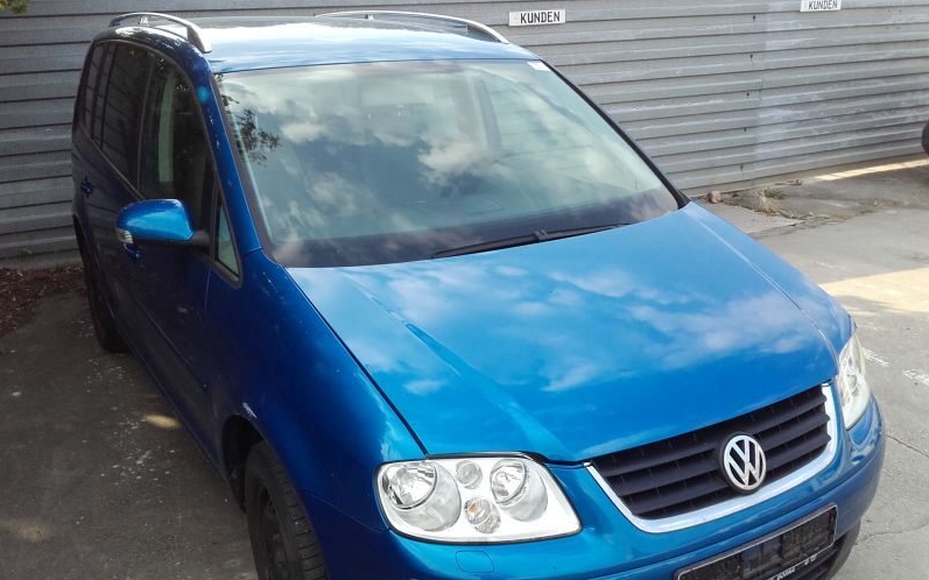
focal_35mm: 33
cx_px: 464
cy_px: 333
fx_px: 835
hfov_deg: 58.1
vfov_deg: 38.2
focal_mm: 3.31
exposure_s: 1/255
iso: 50
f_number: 2.2
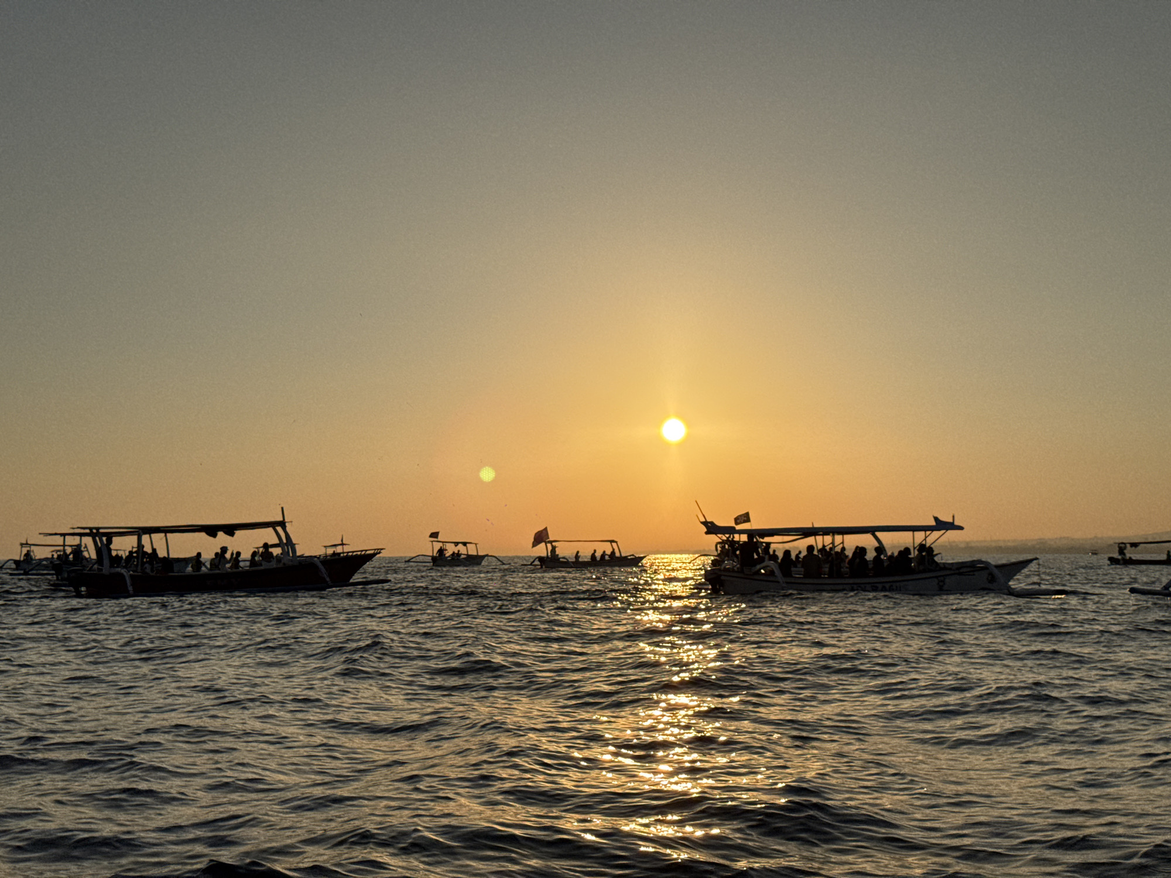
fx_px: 1624
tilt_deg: +2.9
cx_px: 586
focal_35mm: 48
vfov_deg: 30.3
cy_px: 439
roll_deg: +0.8
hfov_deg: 39.7
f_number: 1.78
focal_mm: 6.76
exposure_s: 1/15385
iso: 64
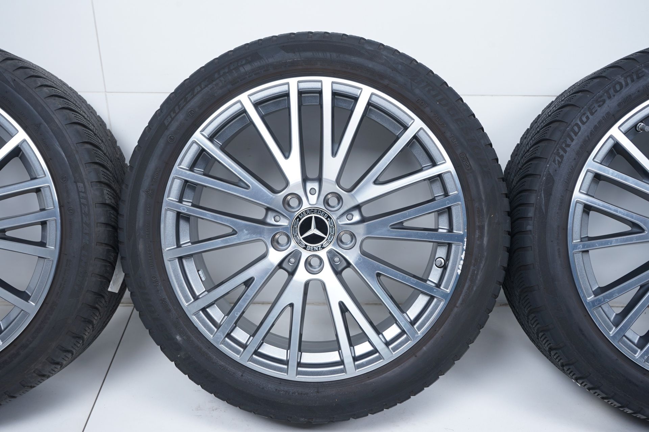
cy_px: 216
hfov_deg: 51.9
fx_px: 666
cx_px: 324
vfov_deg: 35.9
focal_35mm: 37
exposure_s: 1/100
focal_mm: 37
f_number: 7.1
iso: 250
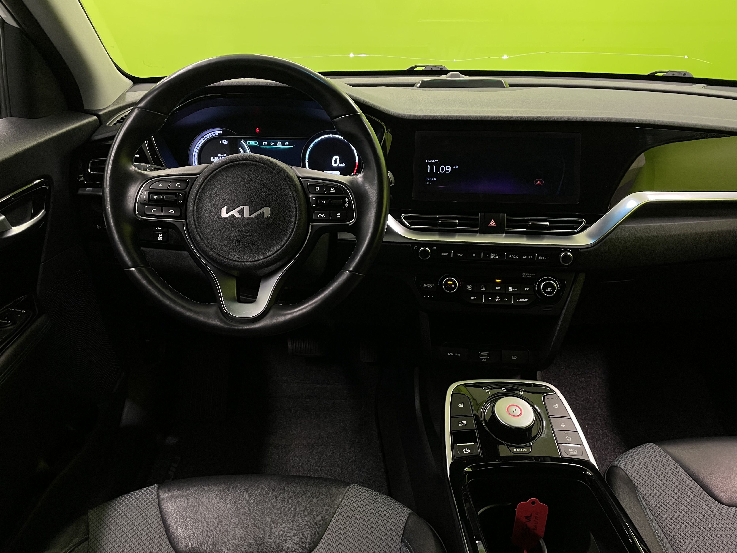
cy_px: 276
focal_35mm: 26
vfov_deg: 53.1
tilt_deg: -25.4
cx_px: 368
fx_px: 554
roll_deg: +0.0
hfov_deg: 67.3
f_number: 1.6
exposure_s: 1/50
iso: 250
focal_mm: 4.2
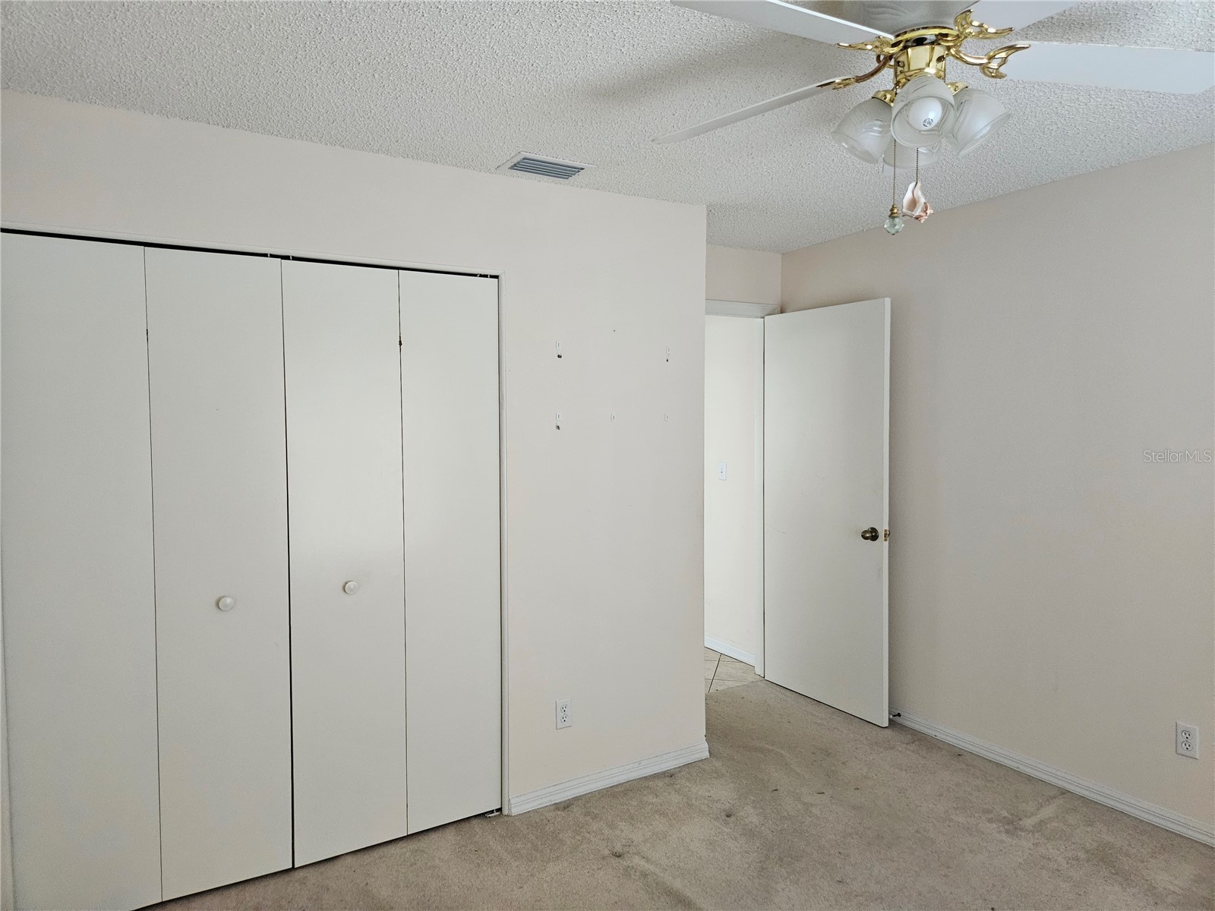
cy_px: 456
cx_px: 608
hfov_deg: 73.9
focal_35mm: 23
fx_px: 807
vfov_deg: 58.9
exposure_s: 1/120
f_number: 1.8
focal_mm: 5.4
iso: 1000
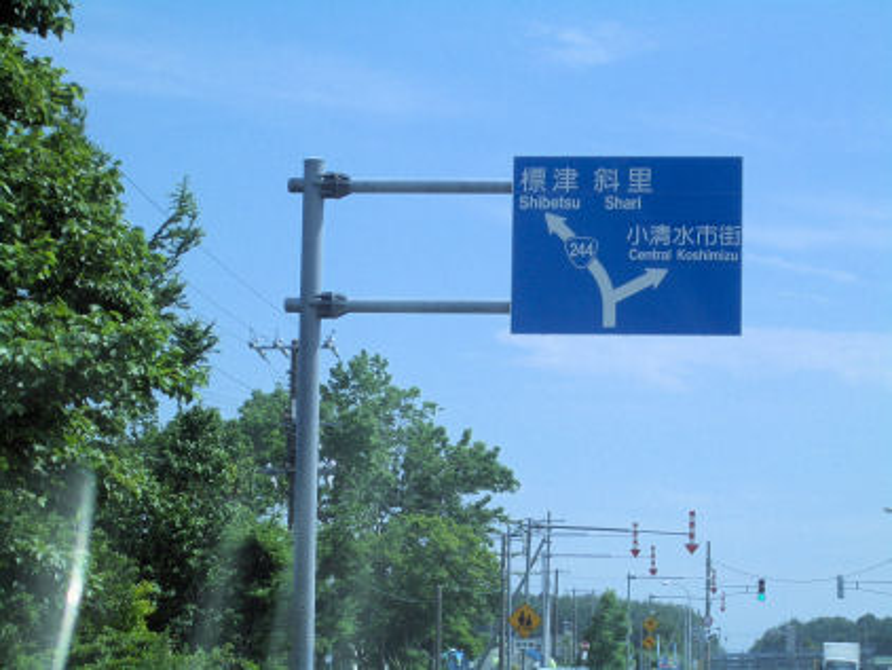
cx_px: 446
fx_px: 2707
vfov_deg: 14.1
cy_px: 335
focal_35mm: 105
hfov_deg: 18.7
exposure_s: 1/640
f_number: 4.8
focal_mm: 17.4
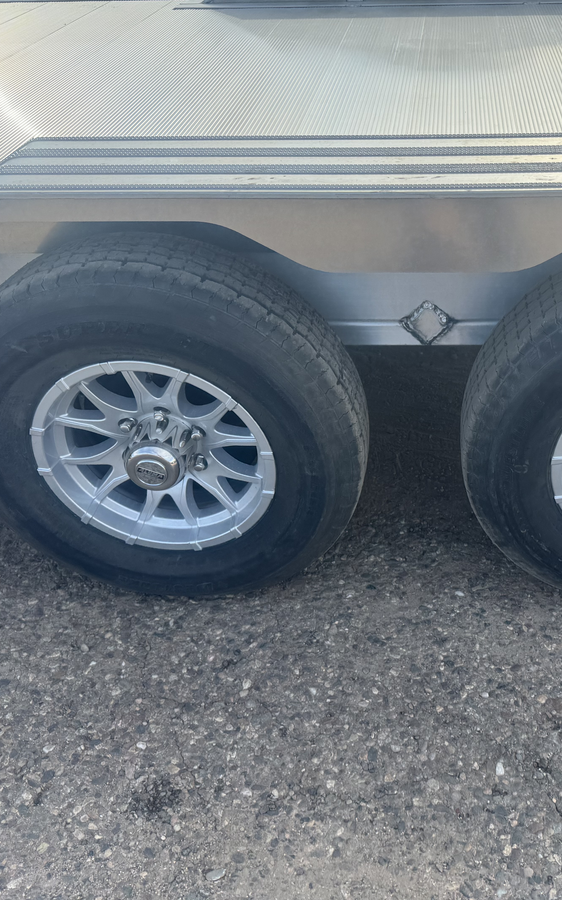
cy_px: 449
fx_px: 833
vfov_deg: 56.7
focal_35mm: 34
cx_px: 420
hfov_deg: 36.4
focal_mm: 6.76
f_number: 1.78
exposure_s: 1/1456
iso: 80
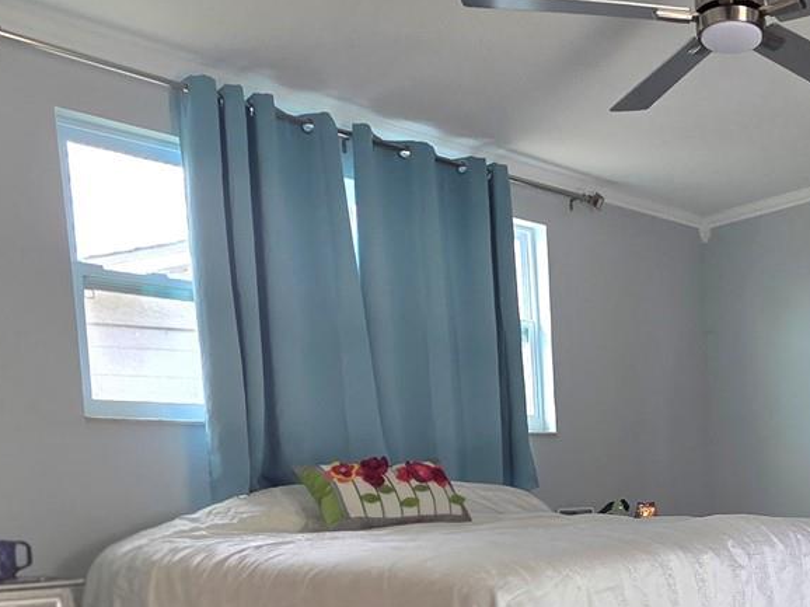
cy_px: 566
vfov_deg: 36.7
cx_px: 764
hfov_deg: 45.4
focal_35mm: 36
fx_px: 842
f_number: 2.2
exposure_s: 1/120
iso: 80
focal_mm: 2.2
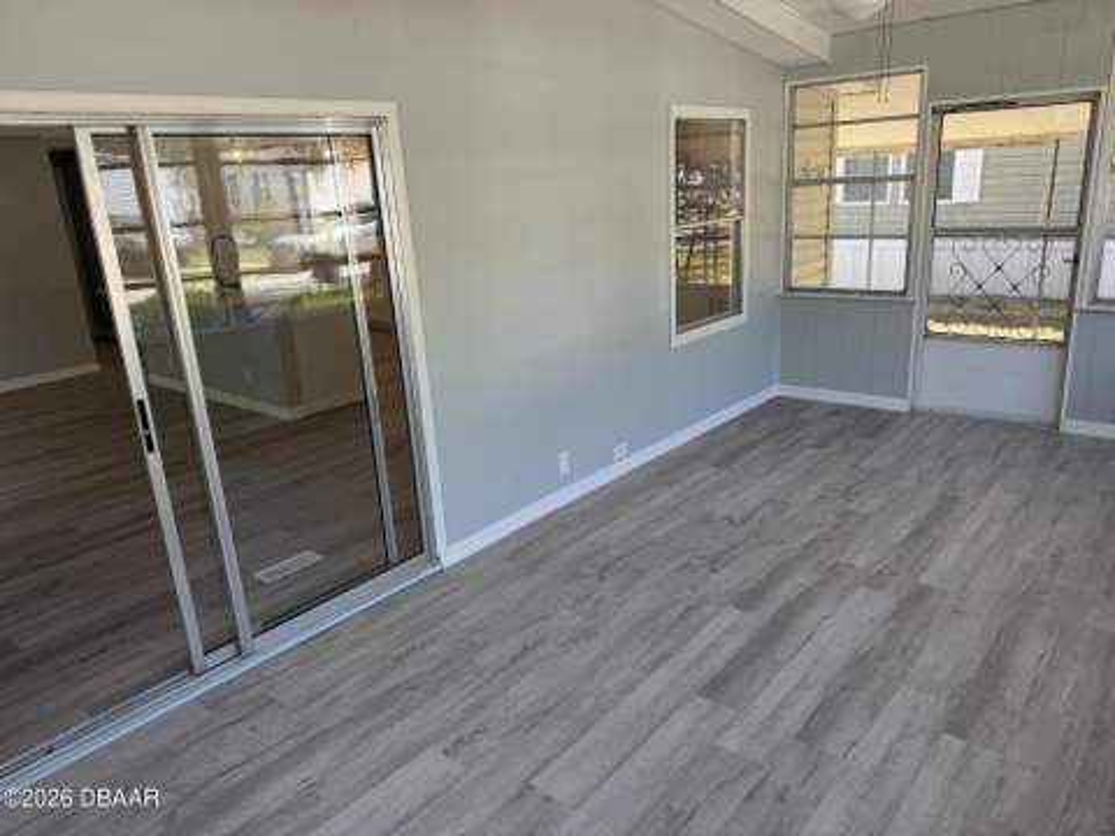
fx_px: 773
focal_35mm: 24
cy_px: 418
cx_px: 558
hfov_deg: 71.6
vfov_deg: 56.8
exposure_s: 1/360
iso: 80
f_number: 1.78
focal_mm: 6.76
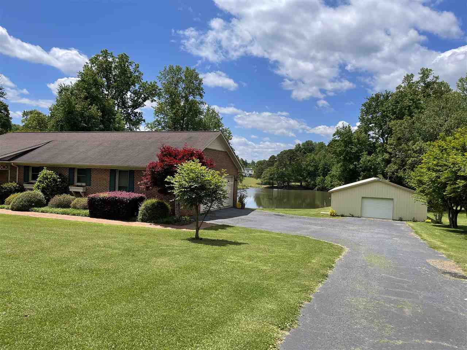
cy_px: 175
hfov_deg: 67.3
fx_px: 351
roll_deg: -2.2
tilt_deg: -1.1
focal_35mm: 26
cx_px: 234
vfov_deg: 53.1
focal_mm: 5.1
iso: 32
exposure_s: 1/3922
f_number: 1.6
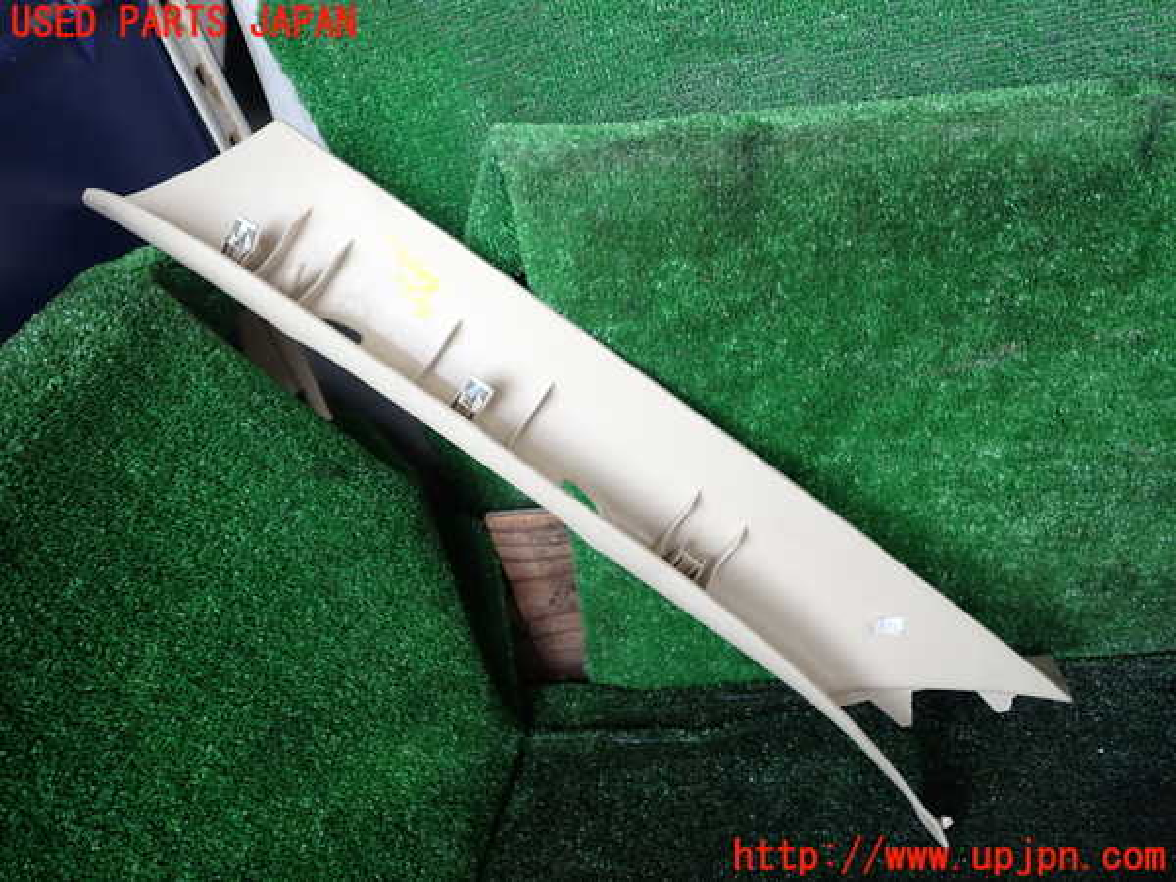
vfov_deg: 46.8
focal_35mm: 30
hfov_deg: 60.0
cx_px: 588
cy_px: 441
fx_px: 1019
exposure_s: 1/100
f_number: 2.3
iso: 100
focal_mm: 5.4
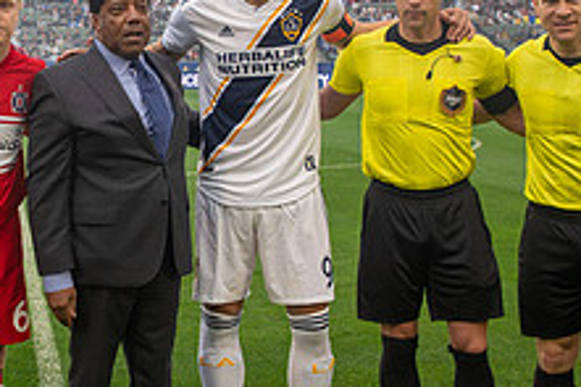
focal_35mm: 71
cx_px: 110
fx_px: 1145
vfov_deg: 19.1
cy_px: 120
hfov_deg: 27.9
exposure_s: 1/640
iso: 500
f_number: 3.5
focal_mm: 27
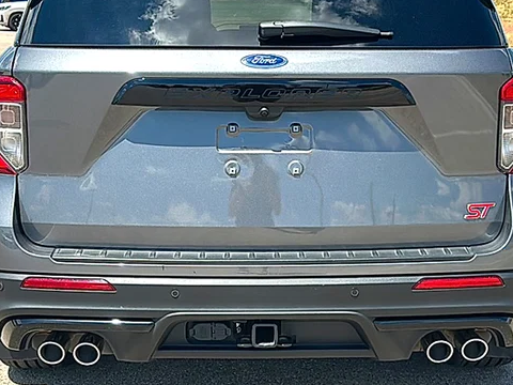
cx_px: 268
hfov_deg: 35.5
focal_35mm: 54
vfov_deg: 27.0
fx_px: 800
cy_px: 158
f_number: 1.78
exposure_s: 1/4587
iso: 80
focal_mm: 6.86
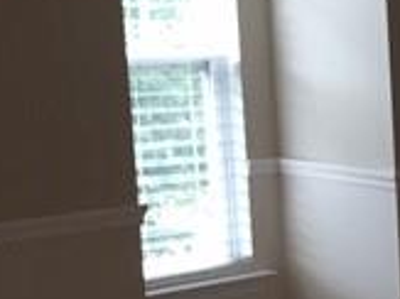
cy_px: 277
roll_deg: -1.3
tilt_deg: -12.2
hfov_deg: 14.9
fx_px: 1316
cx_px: 729
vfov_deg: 12.9
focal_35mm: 114
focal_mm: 4.15
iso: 32
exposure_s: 1/30
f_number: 2.2
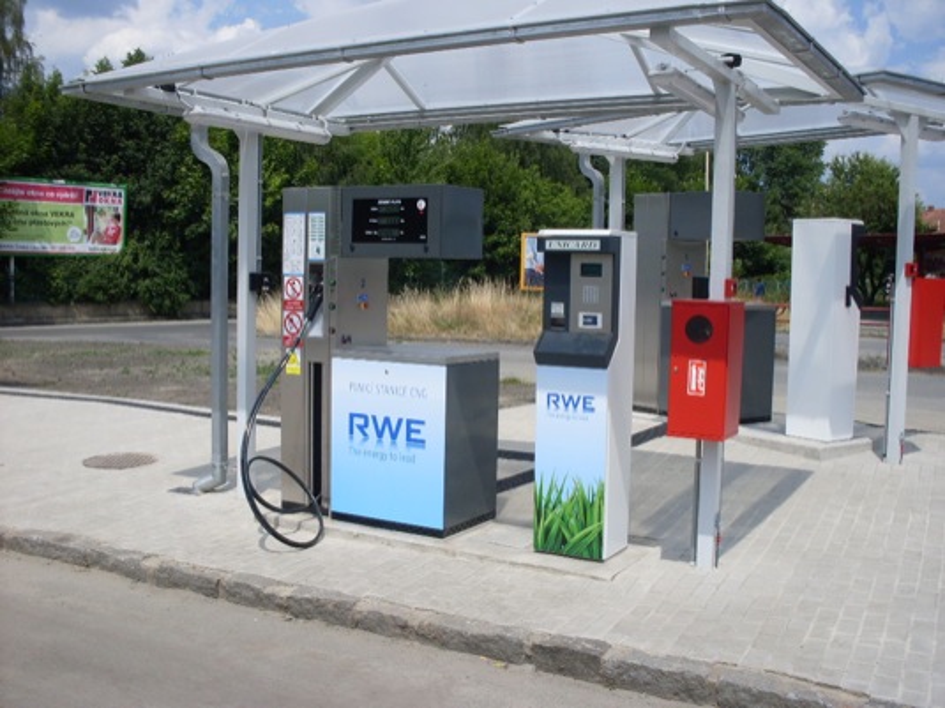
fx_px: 1037
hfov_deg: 49.0
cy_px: 354
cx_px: 472
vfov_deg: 37.7
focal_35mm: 38
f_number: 8.4
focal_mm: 6.3
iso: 80
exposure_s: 1/250
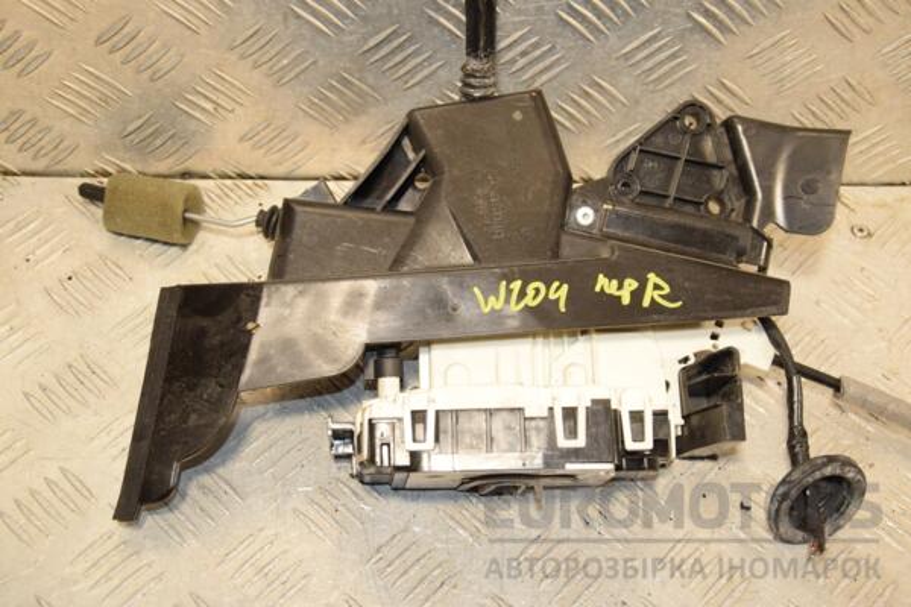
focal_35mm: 57
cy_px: 304
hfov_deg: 35.1
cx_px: 456
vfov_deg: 23.8
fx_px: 1442
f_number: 6.3
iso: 800
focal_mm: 38
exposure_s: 1/200
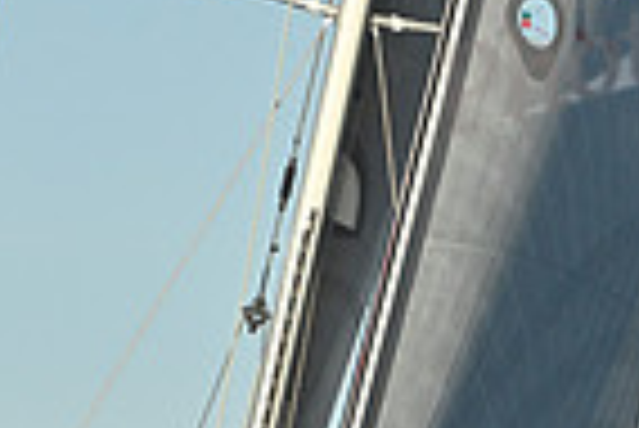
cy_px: 732
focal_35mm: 693
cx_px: 207
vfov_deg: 2.0
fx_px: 12313
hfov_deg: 3.0
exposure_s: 1/1000
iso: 800
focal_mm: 170
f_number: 13
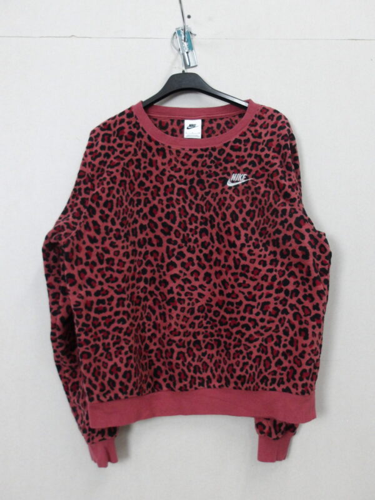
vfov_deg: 65.3
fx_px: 390
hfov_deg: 51.4
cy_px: 250
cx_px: 188
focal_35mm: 27
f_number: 3
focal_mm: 4.9
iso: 617
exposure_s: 1/60
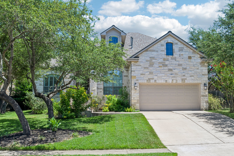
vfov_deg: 35.9
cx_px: 120
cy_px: 80
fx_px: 240
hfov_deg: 51.9
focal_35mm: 37
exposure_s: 1/640
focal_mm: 24
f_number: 8
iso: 400
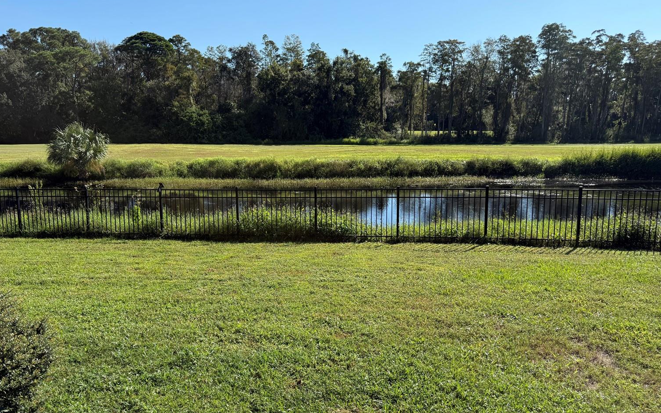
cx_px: 316
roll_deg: +1.5
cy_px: 221
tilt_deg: -10.0
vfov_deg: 46.0
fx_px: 486
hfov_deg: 68.4
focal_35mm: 27
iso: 125
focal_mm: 6.76
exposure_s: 1/4405
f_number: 1.78
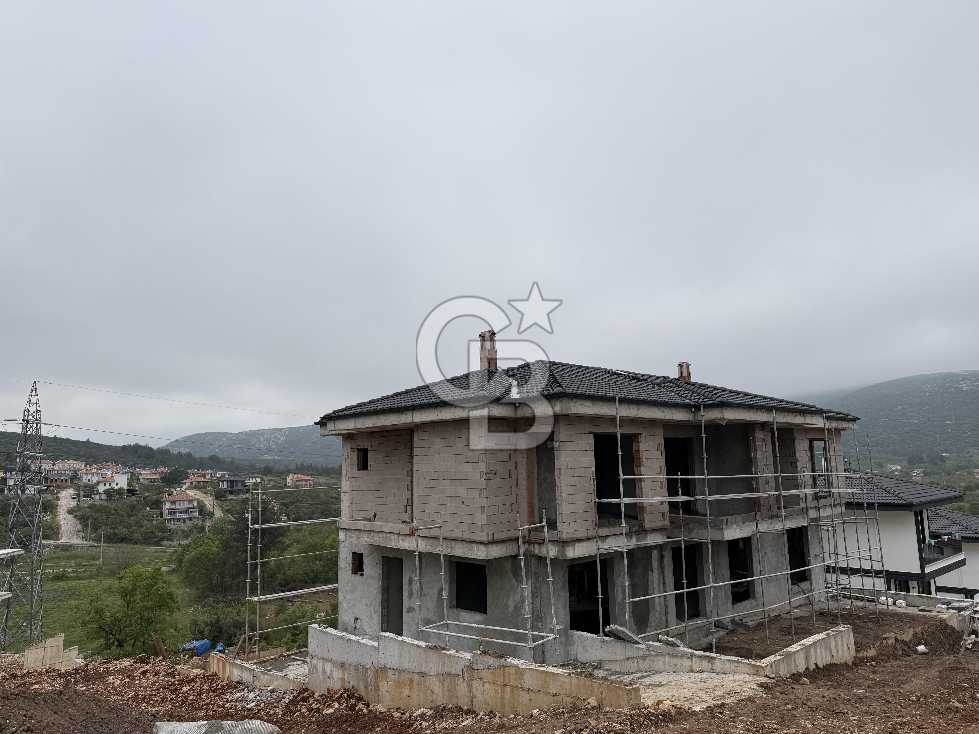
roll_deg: +1.4
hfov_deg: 71.6
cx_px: 490
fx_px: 679
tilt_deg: +8.0
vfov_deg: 56.8
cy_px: 367
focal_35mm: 24
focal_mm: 6.76
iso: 80
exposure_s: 1/742
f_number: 1.78
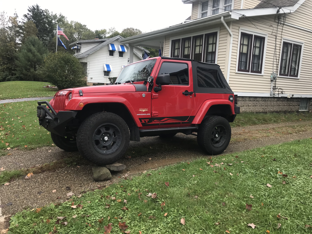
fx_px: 252
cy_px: 117
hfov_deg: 63.4
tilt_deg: -6.7
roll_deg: -2.8
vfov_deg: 49.7
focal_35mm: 28
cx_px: 156
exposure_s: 1/344
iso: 20
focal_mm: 3.99
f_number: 1.8
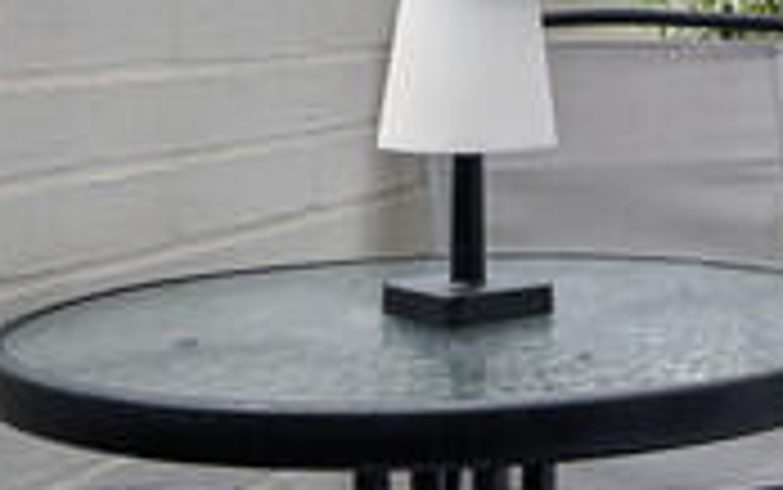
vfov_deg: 15.2
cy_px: -25
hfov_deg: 23.6
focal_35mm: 84
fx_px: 1794
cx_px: 774
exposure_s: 1/250
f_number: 7.1
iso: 800
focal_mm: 14
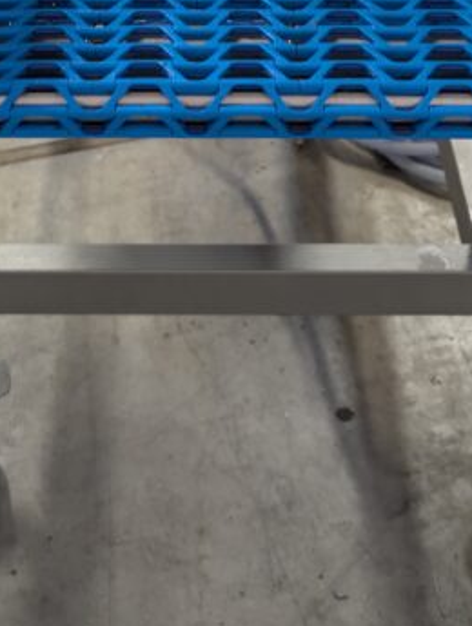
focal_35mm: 71
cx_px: 198
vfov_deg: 24.1
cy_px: -181
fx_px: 1287
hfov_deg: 20.8
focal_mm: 6.9
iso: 212
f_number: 1.68
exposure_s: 1/16.7
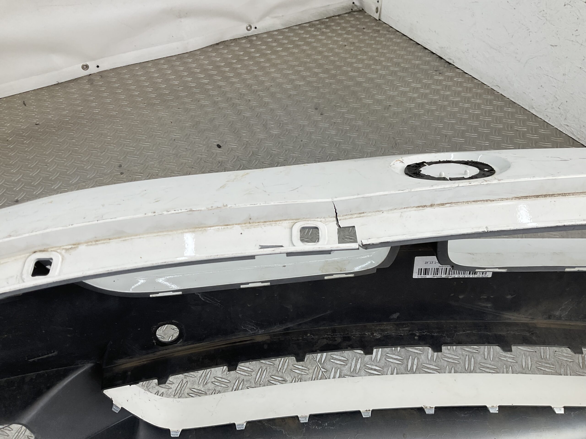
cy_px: 220
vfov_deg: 48.2
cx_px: 293
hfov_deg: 61.7
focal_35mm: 29
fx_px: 491
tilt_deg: -44.9
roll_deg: +2.0
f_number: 1.8
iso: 16
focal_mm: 3
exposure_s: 1/191
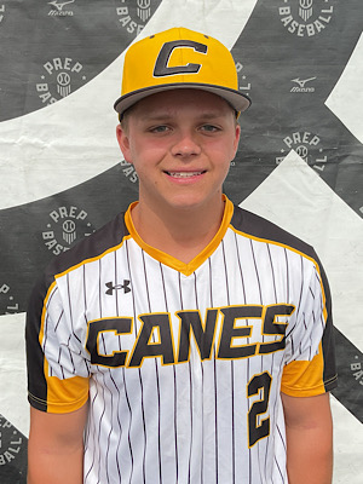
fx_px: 405
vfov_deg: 61.7
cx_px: 182
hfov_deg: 48.2
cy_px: 242
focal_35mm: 29
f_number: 1.8
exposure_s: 1/1848
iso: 16
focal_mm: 3
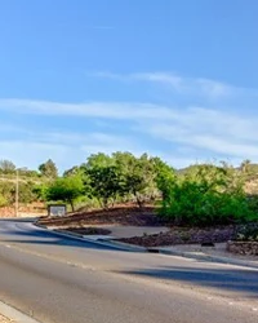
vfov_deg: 25.3
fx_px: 715
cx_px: 521
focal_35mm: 75
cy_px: 217
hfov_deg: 15.9
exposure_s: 1/100
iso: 640
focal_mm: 19.5
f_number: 10
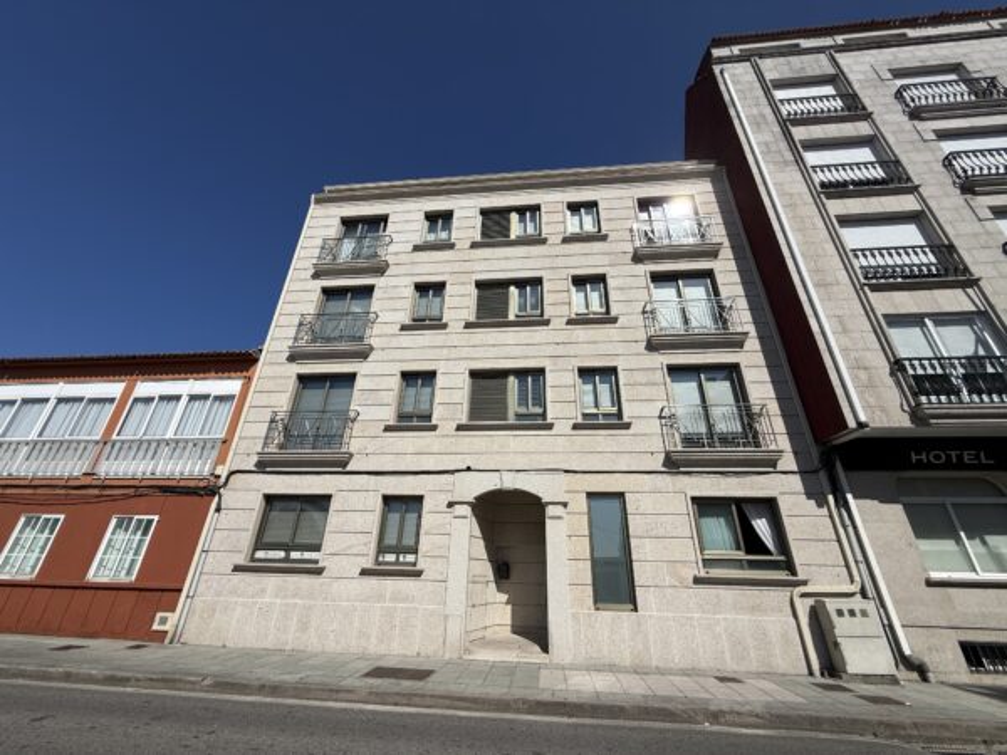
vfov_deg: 85.7
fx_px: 407
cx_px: 504
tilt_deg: +26.7
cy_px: 378
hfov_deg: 102.1
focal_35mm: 14
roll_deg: -2.4
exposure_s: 1/5618
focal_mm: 2.22
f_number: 2.2
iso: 64
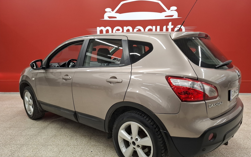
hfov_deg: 72.5
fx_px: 171
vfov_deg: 49.1
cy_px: 91
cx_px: 127
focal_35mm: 25
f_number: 1.8
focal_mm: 5.54
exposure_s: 1/100
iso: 160
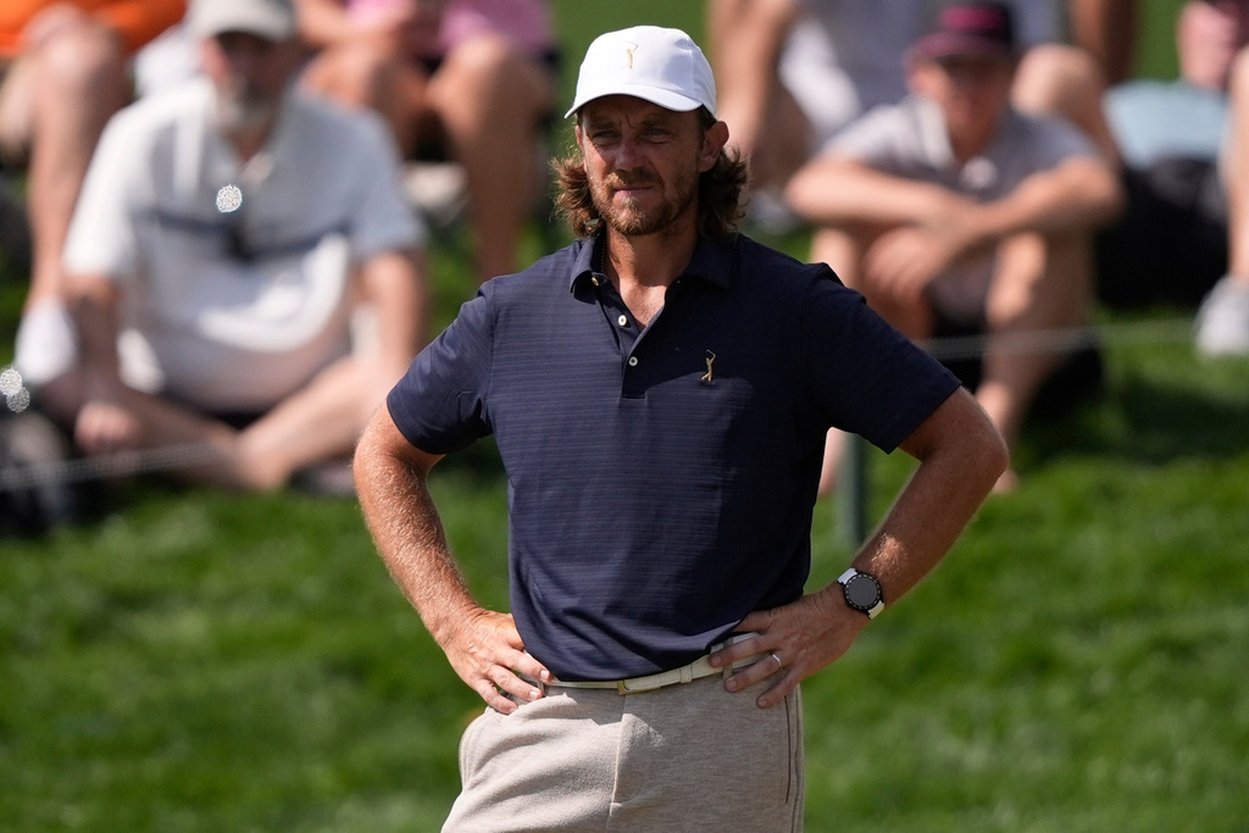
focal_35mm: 600
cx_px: 624
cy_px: 416
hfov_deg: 3.4
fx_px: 20818
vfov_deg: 2.3
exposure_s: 1/10000
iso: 400
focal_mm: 400
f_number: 2.8
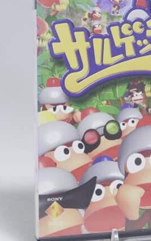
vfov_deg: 22.9
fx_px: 592
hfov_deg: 14.3
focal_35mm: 90
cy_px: 73
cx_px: 144
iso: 640
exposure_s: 1/25
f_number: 5.6
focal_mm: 32
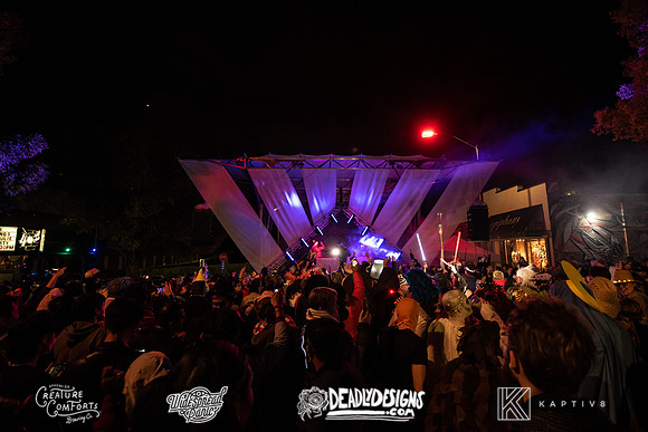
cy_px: 202
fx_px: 334
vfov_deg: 65.8
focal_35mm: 19
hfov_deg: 88.2
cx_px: 342
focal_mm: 16
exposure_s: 1/50
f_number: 3.5
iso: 2000
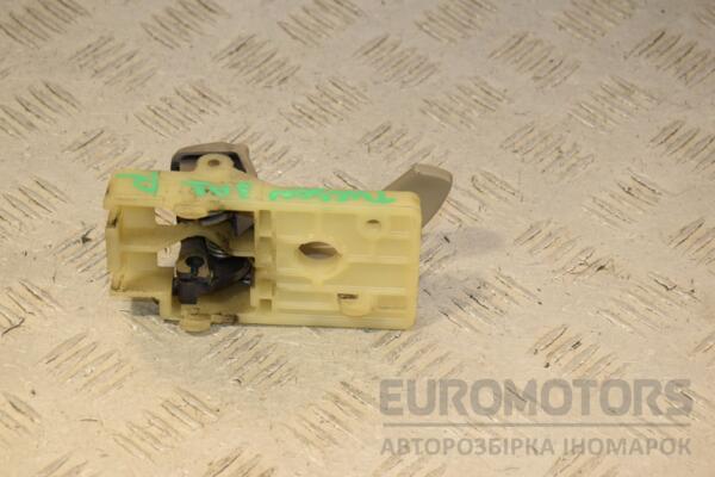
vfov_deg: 13.0
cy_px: 238
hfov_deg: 19.5
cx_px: 358
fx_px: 2085
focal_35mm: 105
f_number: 8
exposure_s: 1/200
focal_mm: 70
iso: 800
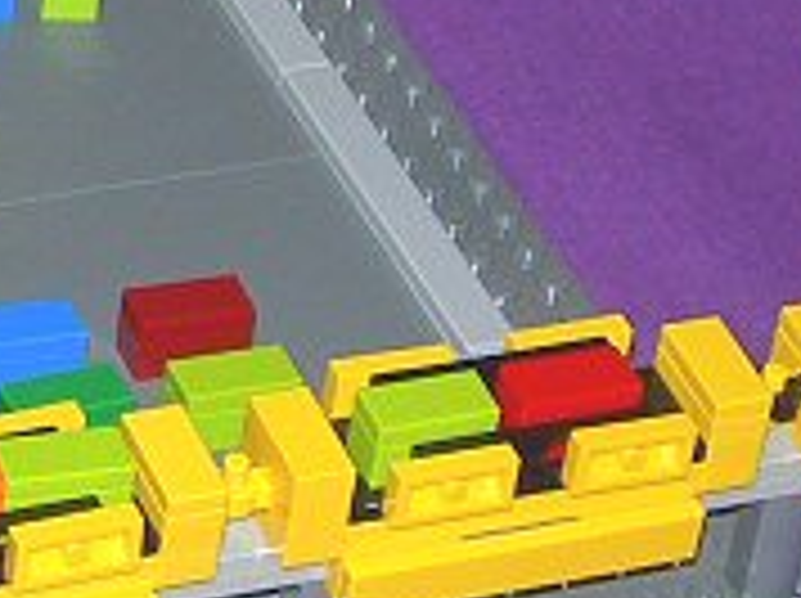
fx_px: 5061
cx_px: -432
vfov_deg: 6.7
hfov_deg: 8.8
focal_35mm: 219
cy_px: -202
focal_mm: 7.8
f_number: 2.8
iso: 50
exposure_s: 1/60.1
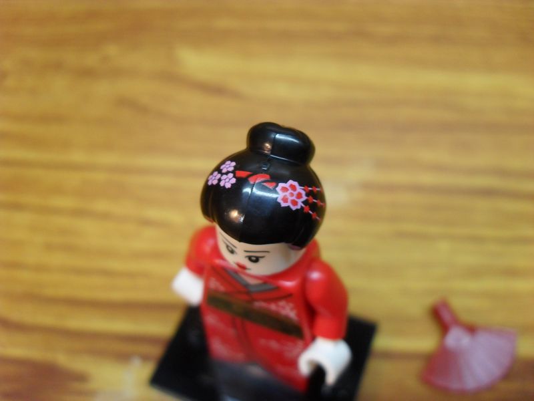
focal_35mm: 35
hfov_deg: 52.6
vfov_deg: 40.7
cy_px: 200
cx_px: 267
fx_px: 540
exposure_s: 1/30
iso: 200
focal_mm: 6.2
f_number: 2.8
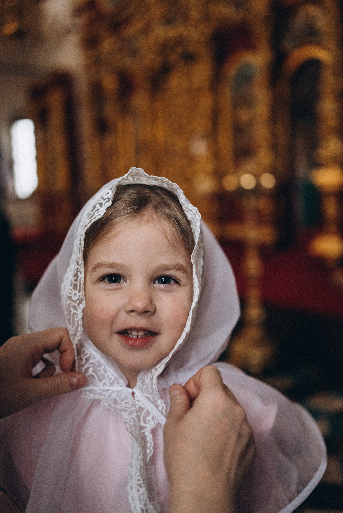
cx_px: 172
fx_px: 500
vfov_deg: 54.4
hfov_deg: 37.9
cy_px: 256
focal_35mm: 35
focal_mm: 35
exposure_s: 1/250
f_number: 1.8
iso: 1600
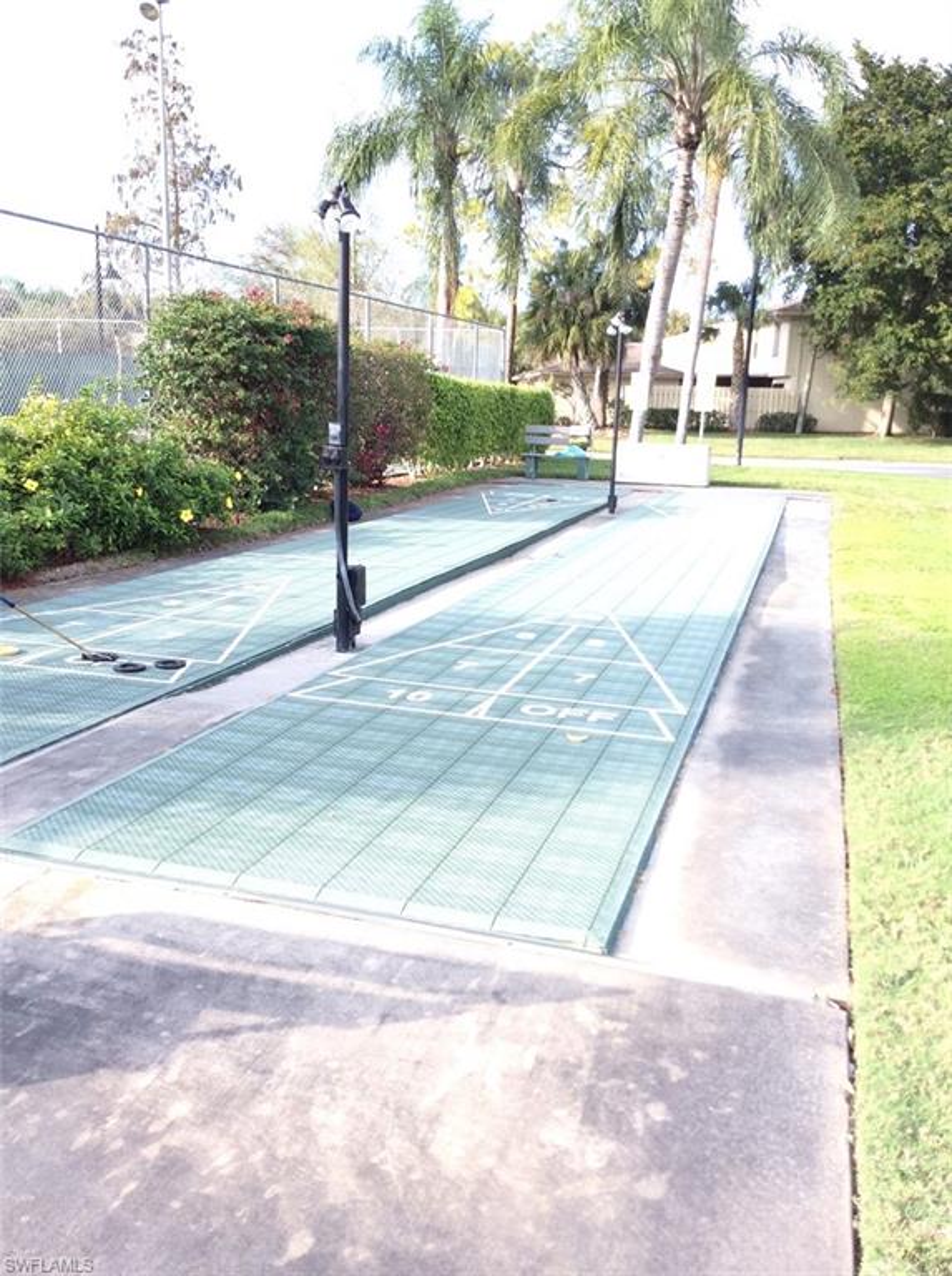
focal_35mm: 33
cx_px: 476
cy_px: 638
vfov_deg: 55.4
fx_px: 1214
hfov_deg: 42.8
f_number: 2.4
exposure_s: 1/301
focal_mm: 3.3
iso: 32
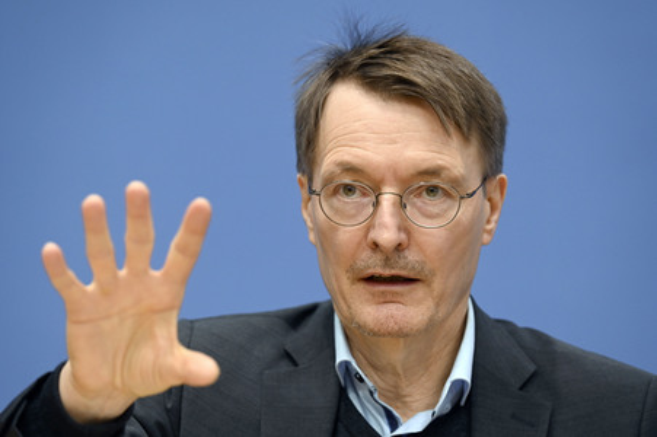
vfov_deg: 7.6
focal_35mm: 180
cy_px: 218
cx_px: 328
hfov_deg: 11.4
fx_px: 3283
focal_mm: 180
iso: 2000
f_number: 4
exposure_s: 1/500
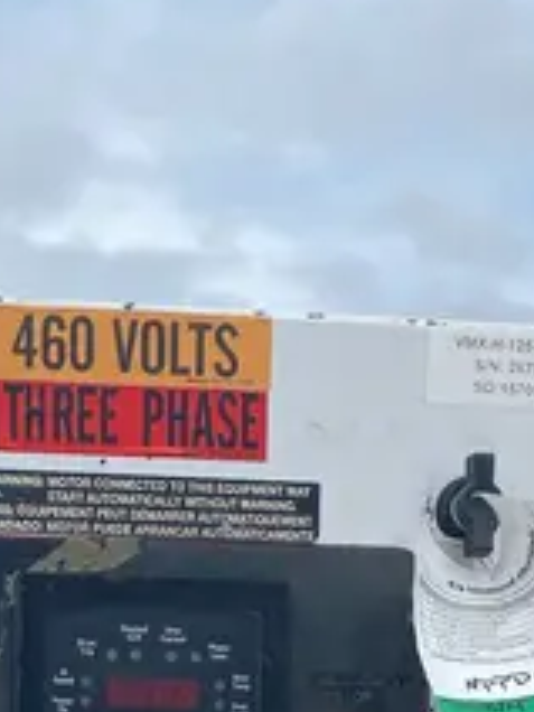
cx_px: 161
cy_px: 1207
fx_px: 1851
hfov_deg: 16.4
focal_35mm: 90
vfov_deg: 18.1
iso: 32
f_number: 1.8
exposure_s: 1/3846
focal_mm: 4.25
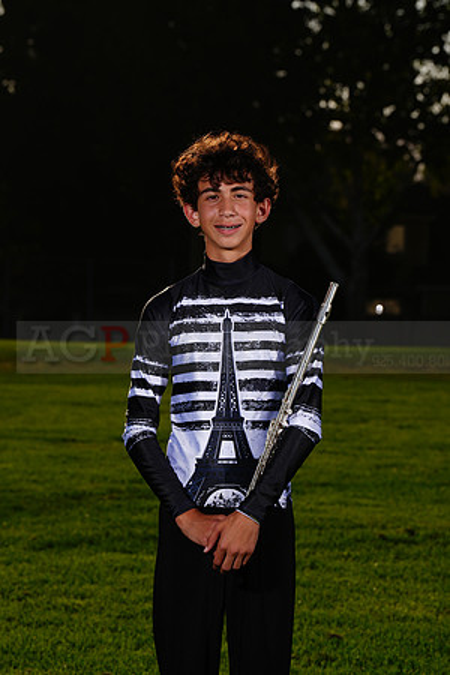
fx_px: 3150
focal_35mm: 168
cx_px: 225
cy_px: 338
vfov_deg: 12.2
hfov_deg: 8.2
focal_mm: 168
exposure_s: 1/500
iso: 125
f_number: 11
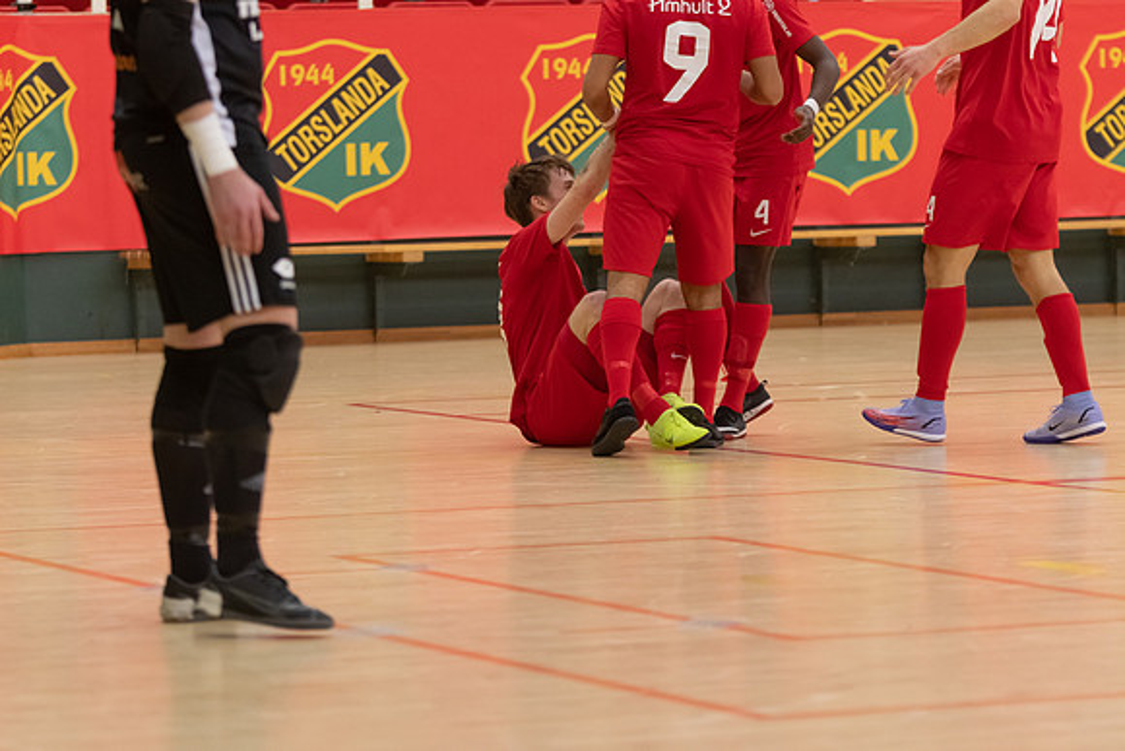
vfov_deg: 7.5
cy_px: 376
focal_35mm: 183
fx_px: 5720
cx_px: 562
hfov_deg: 11.2
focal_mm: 122
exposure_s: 1/800
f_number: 2.8
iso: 800
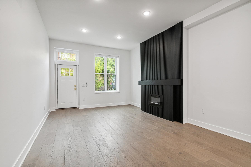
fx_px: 111
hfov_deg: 96.8
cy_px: 84
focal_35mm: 16
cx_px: 126
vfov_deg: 73.7
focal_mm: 16
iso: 400
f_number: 8
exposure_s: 1/25
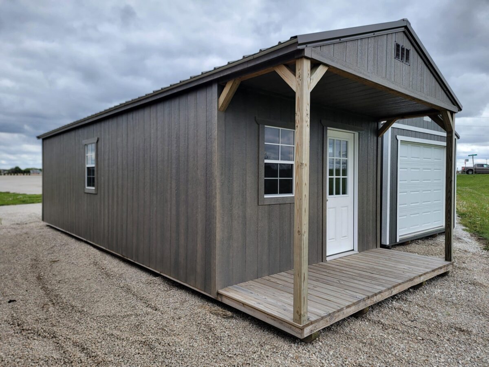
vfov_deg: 56.8
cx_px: 244
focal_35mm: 24
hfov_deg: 71.6
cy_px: 184
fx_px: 339
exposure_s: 1/801
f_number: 1.8
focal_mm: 6.7
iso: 16
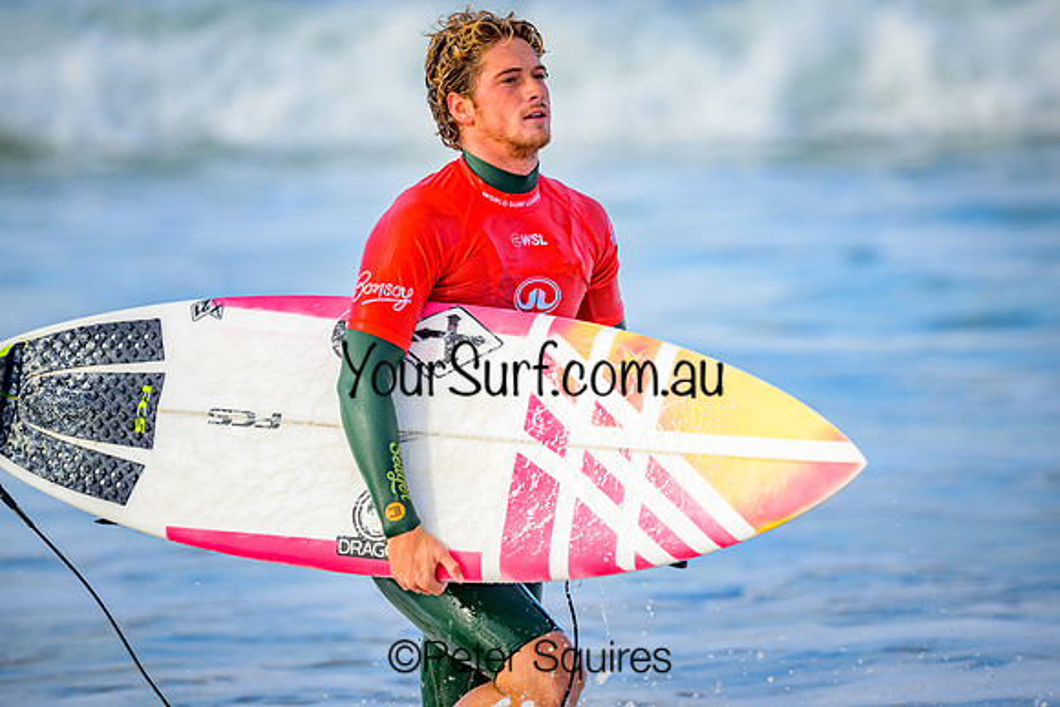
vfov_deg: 1.7
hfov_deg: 2.6
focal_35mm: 800
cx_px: 530
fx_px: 23560
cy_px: 354
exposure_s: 1/2000
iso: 640
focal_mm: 800
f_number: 6.3
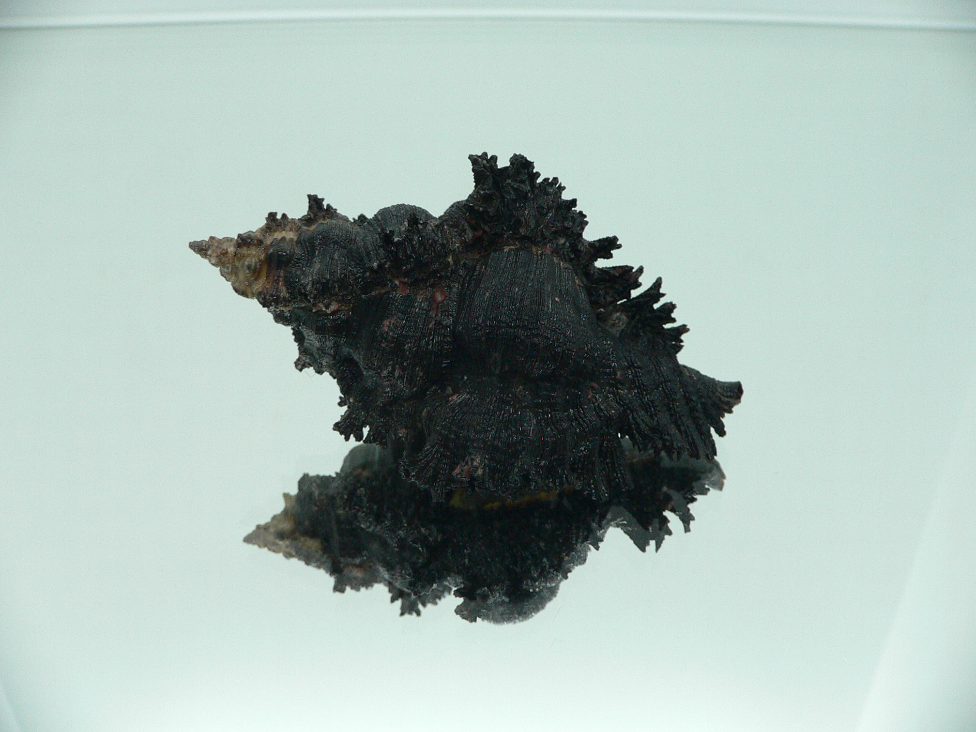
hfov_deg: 52.6
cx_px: 488
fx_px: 987
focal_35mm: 35
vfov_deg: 40.7
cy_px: 366
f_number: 2.8
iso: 150
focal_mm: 4.6
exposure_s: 1/60
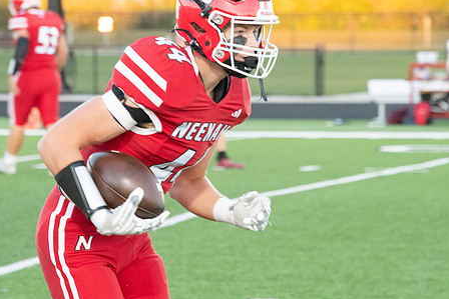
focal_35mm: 298
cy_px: 136
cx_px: 222
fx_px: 3718
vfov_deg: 4.6
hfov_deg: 6.9
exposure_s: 1/500
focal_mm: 230
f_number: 9
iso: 8000
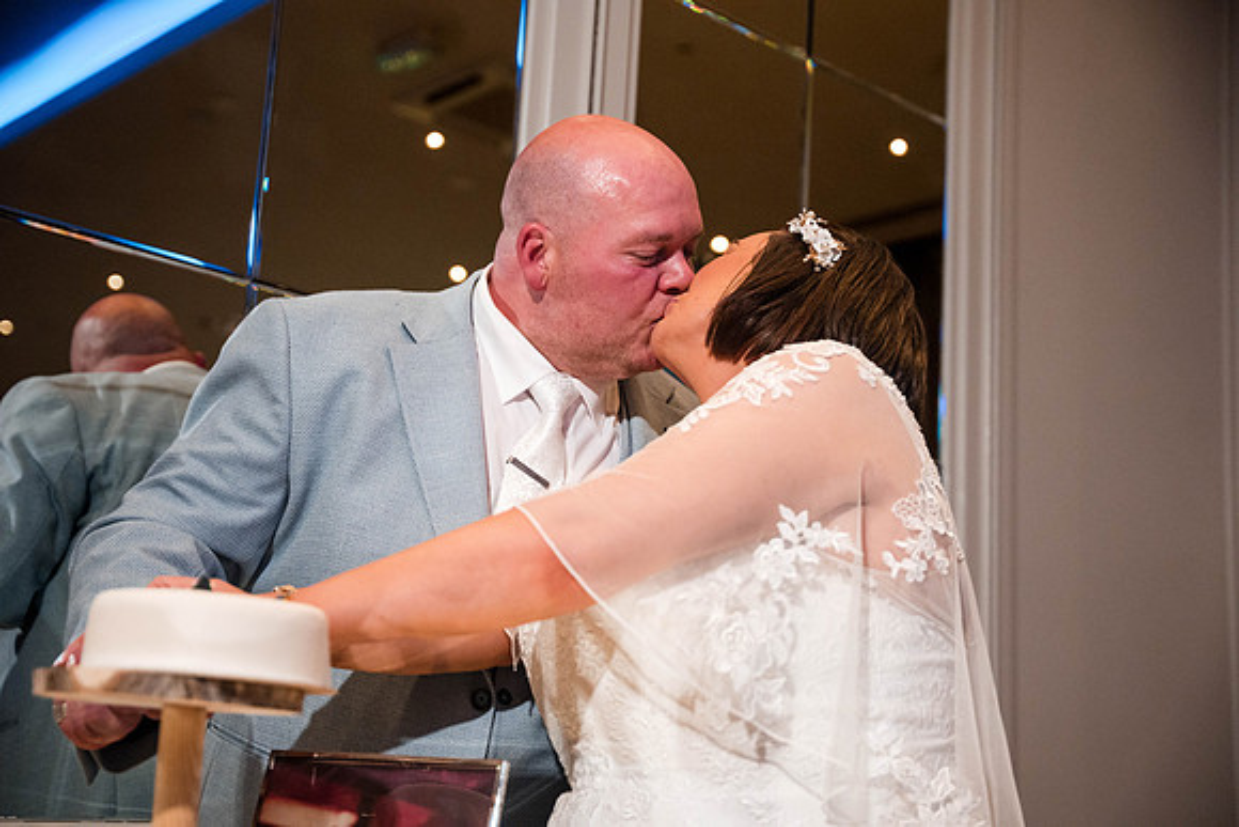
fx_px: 1625
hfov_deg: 41.7
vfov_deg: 28.5
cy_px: 414
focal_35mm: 47
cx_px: 620
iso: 4000
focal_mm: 47.2
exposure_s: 1/500
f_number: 2.8
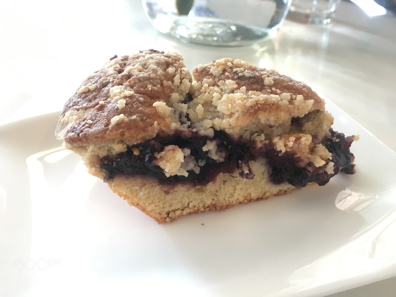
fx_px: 332
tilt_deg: -35.0
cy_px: 148
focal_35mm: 29
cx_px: 198
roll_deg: -5.4
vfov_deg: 48.2
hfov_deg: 61.7
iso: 80
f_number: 2.2
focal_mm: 4.15
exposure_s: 1/33
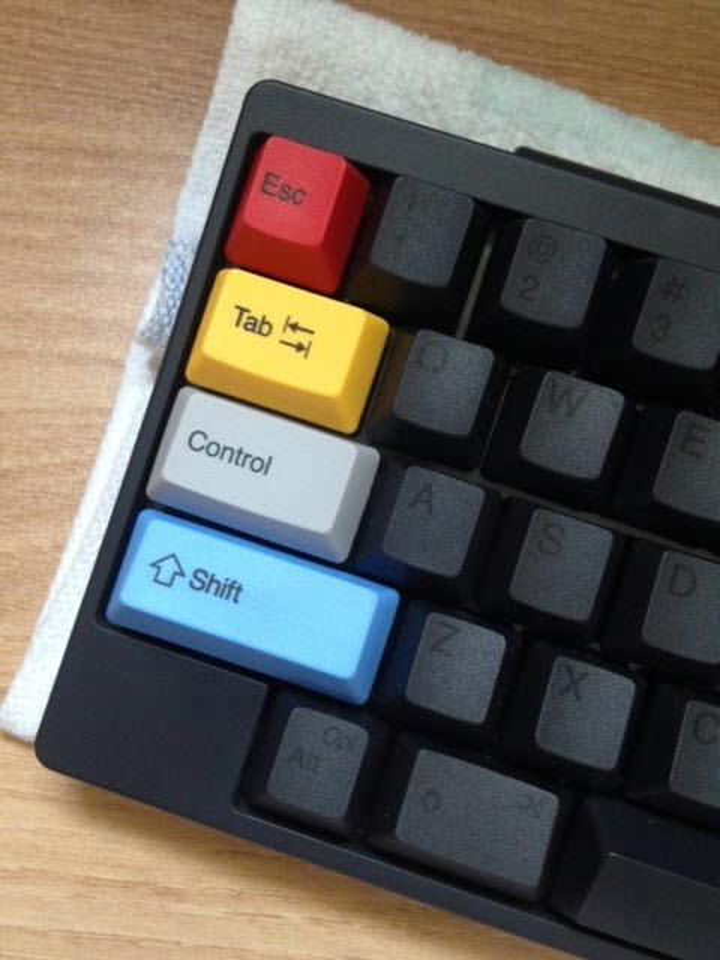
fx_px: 971
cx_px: 360
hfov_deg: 40.7
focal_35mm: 35
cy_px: 480
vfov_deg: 52.6
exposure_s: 1/20
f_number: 2.4
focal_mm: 4.28
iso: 200
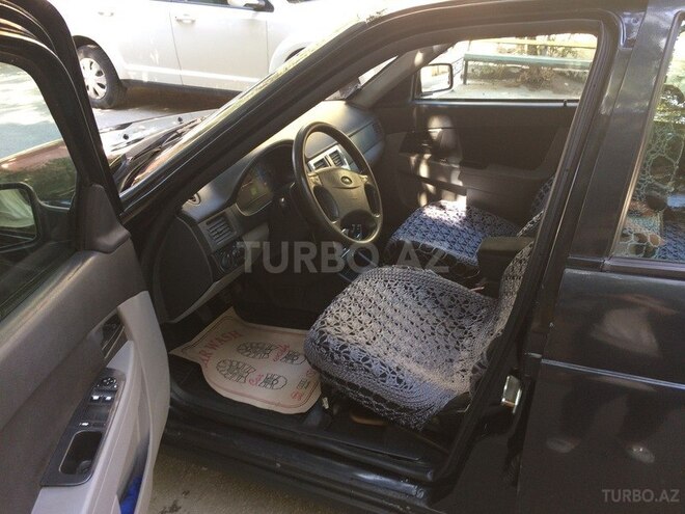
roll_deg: +2.0
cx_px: 342
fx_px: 574
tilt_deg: -25.2
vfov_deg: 48.2
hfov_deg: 61.7
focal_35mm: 29
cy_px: 257
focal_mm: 4.15
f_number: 2.2
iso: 50
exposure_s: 1/33
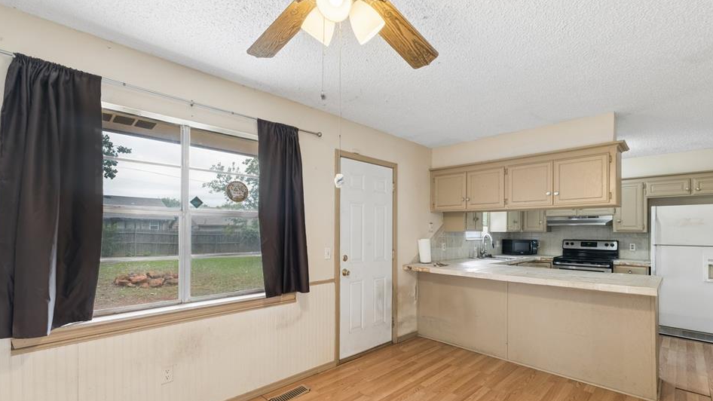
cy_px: 229
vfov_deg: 63.6
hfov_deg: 95.9
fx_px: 321
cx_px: 366
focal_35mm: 17
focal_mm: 10
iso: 200
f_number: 8
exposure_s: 1/25
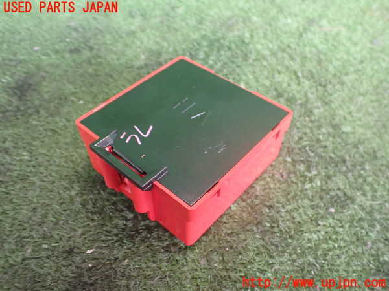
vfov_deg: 46.8
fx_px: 337
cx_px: 194
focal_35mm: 30
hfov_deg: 60.0
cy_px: 146
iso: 800
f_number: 2.3
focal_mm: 5.4
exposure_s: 1/60
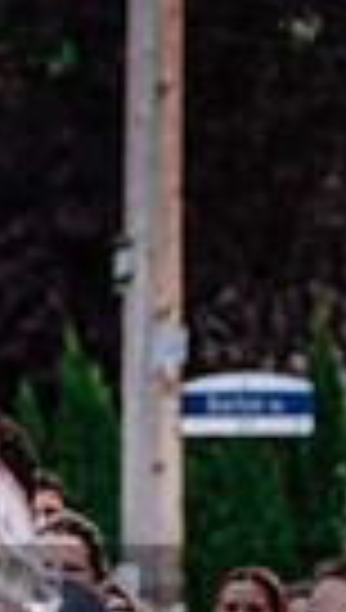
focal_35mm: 624
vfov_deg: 3.4
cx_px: -646
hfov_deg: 1.9
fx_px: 10127
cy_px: 845
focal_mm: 80.4
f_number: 2.8
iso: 400
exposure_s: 1/200
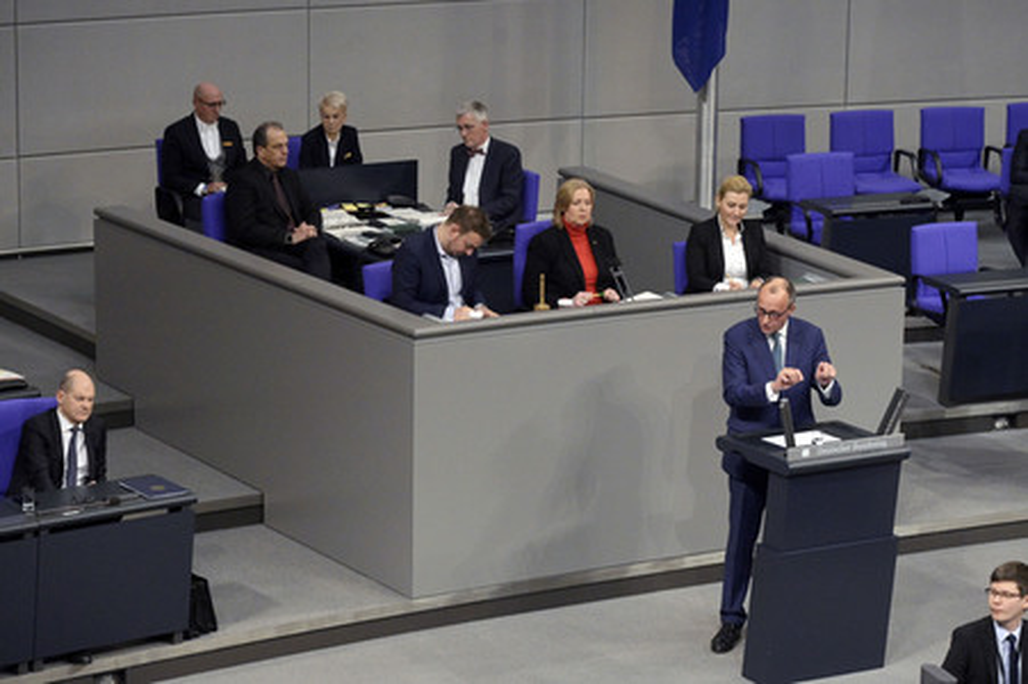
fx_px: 2853
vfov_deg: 13.7
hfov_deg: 20.4
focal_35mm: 100
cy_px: 342
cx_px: 514
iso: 5000
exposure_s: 1/320
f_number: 5
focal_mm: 100
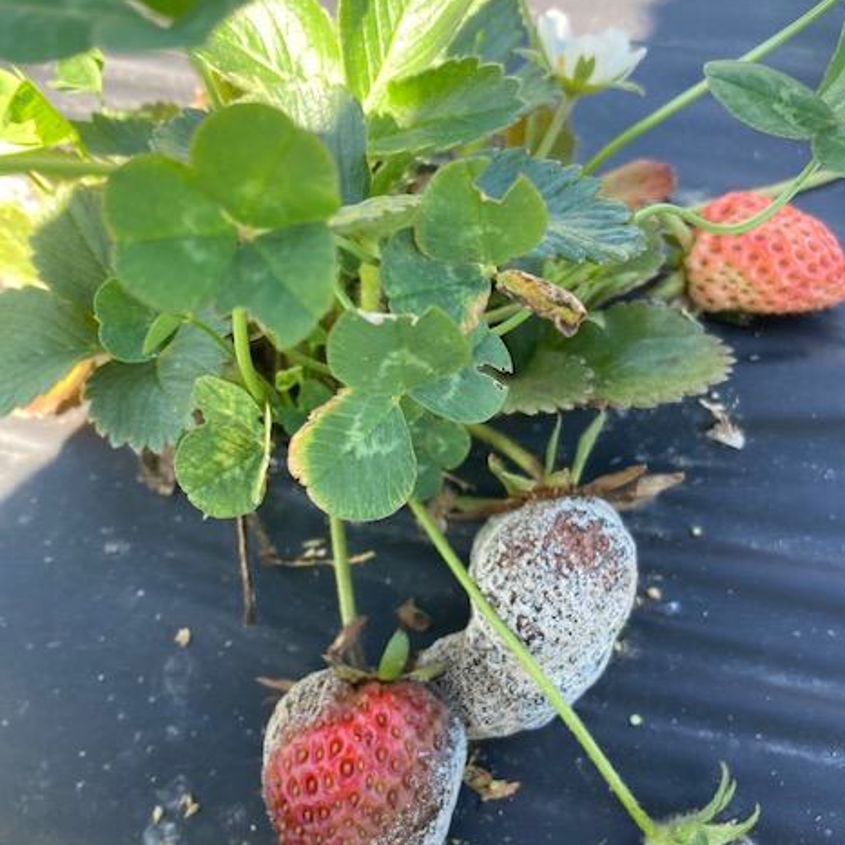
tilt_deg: -62.4
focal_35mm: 34
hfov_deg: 48.5
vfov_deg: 48.3
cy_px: 482
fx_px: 939
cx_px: 421
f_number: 1.8
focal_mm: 3.99
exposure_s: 1/120
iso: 32
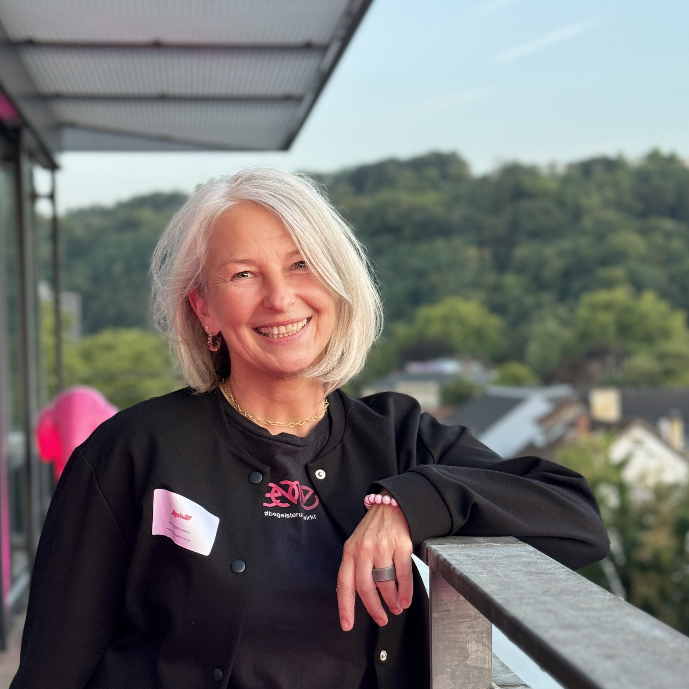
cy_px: 437
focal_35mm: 65
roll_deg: -0.2
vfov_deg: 26.4
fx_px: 1464
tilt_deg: -2.8
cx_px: 351
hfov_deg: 26.5
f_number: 1.78
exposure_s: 1/68
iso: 100
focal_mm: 6.76
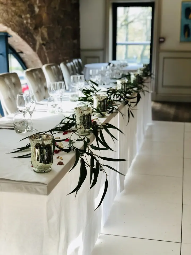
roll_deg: +0.1
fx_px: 383
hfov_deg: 28.0
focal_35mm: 52
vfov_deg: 36.8
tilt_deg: -13.3
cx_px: 96
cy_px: 128
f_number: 2.4
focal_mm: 6
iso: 40
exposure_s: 1/50
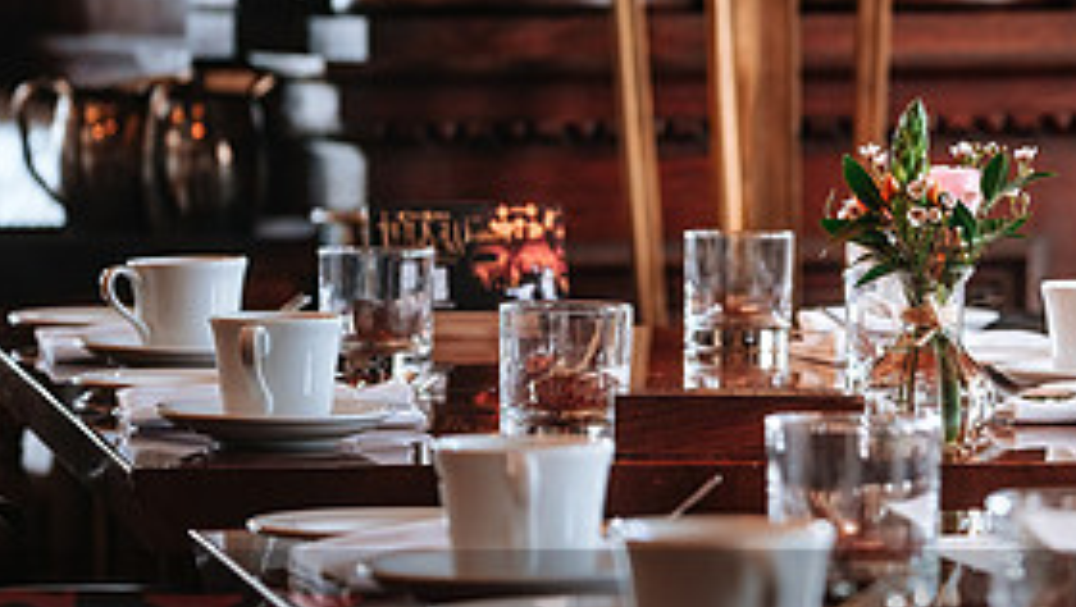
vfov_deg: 5.9
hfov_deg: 10.3
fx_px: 5910
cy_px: 210
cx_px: 962
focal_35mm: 207
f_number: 2.8
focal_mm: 58.7
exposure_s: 1/50
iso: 160
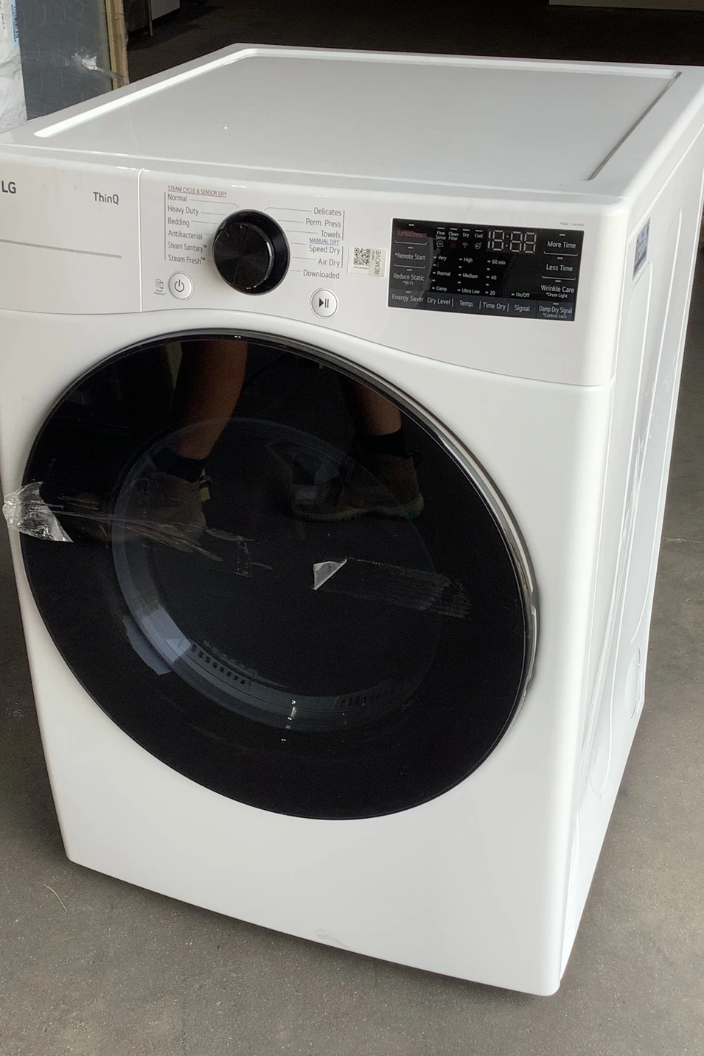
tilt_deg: -27.4
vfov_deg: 43.6
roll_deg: -0.6
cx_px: 344
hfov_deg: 29.9
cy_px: 517
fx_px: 1320
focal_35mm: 45
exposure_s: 1/120
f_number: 2.4
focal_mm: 3.3
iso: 25
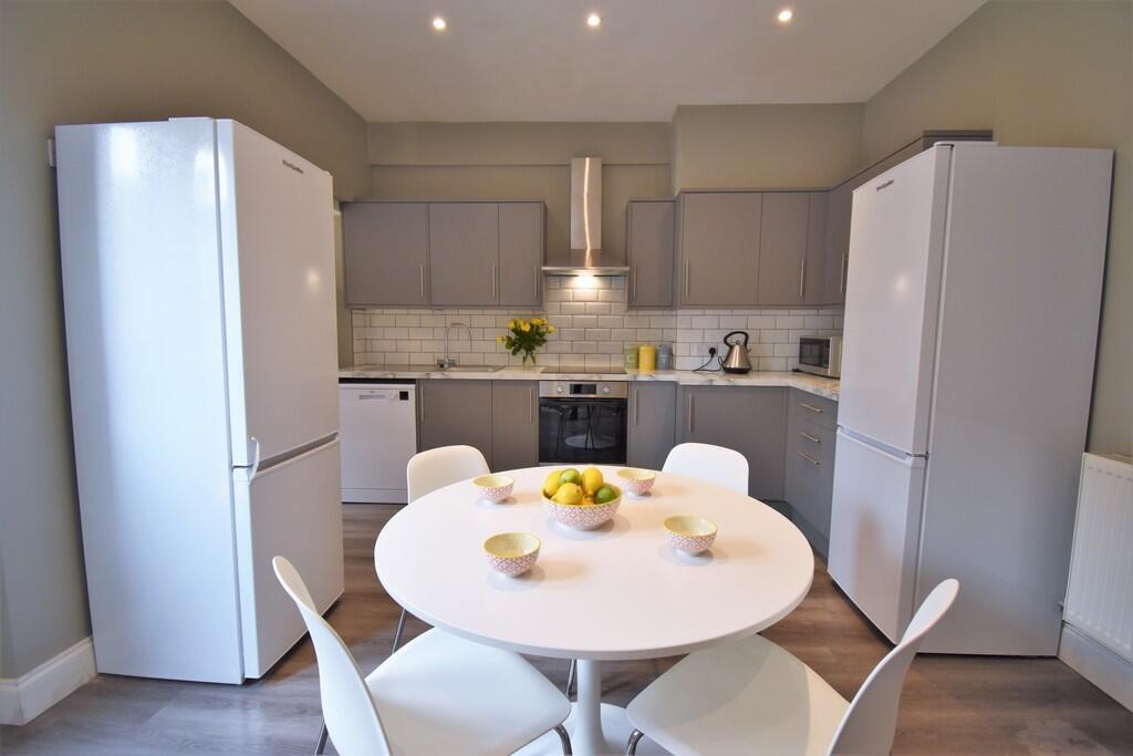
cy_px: 378
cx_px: 566
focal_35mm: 15
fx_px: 472
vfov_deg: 77.3
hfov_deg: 100.4
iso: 400
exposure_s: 1/80
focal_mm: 10
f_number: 4.5
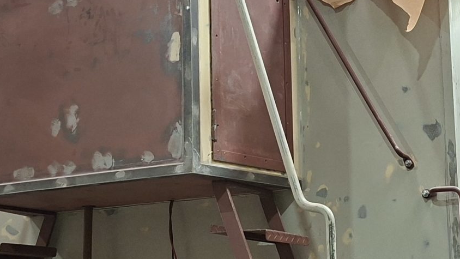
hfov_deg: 27.5
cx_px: 343
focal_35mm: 76
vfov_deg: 15.9
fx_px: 927
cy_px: 169
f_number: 1.8
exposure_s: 1/100
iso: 160
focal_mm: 5.54
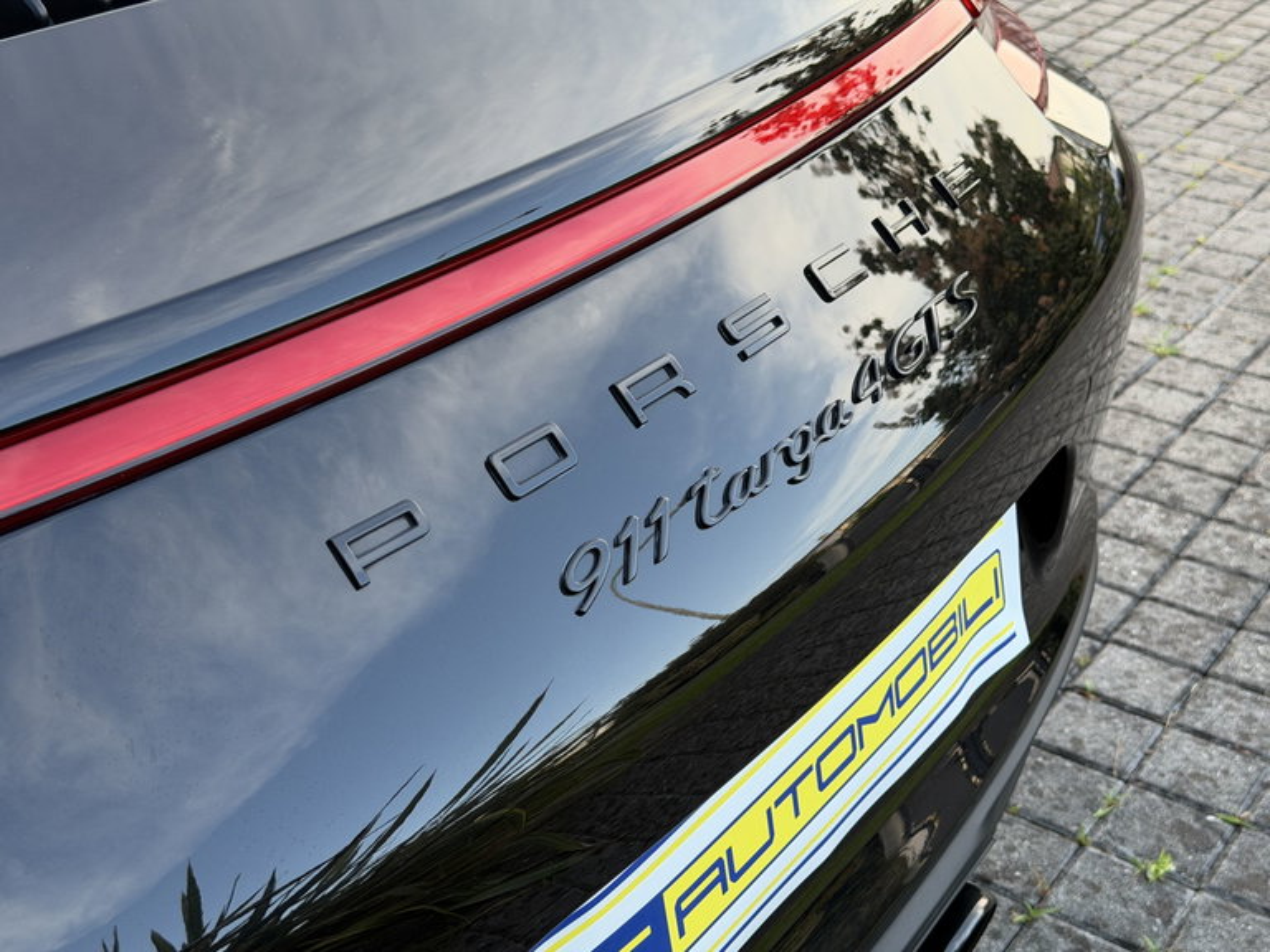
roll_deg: +0.1
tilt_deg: -29.4
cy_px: 476
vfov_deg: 30.3
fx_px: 1761
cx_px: 635
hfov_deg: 39.7
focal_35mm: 48
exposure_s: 1/121
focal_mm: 6.76
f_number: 1.78
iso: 64
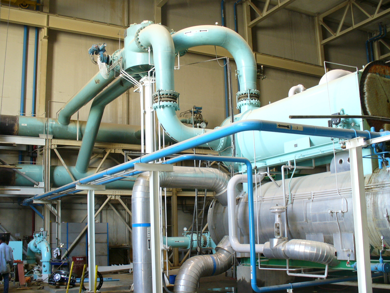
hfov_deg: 46.8
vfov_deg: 36.0
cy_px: 146
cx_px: 195
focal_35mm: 40
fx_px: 451
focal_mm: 6.1
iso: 100
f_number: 2.8
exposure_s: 1/25
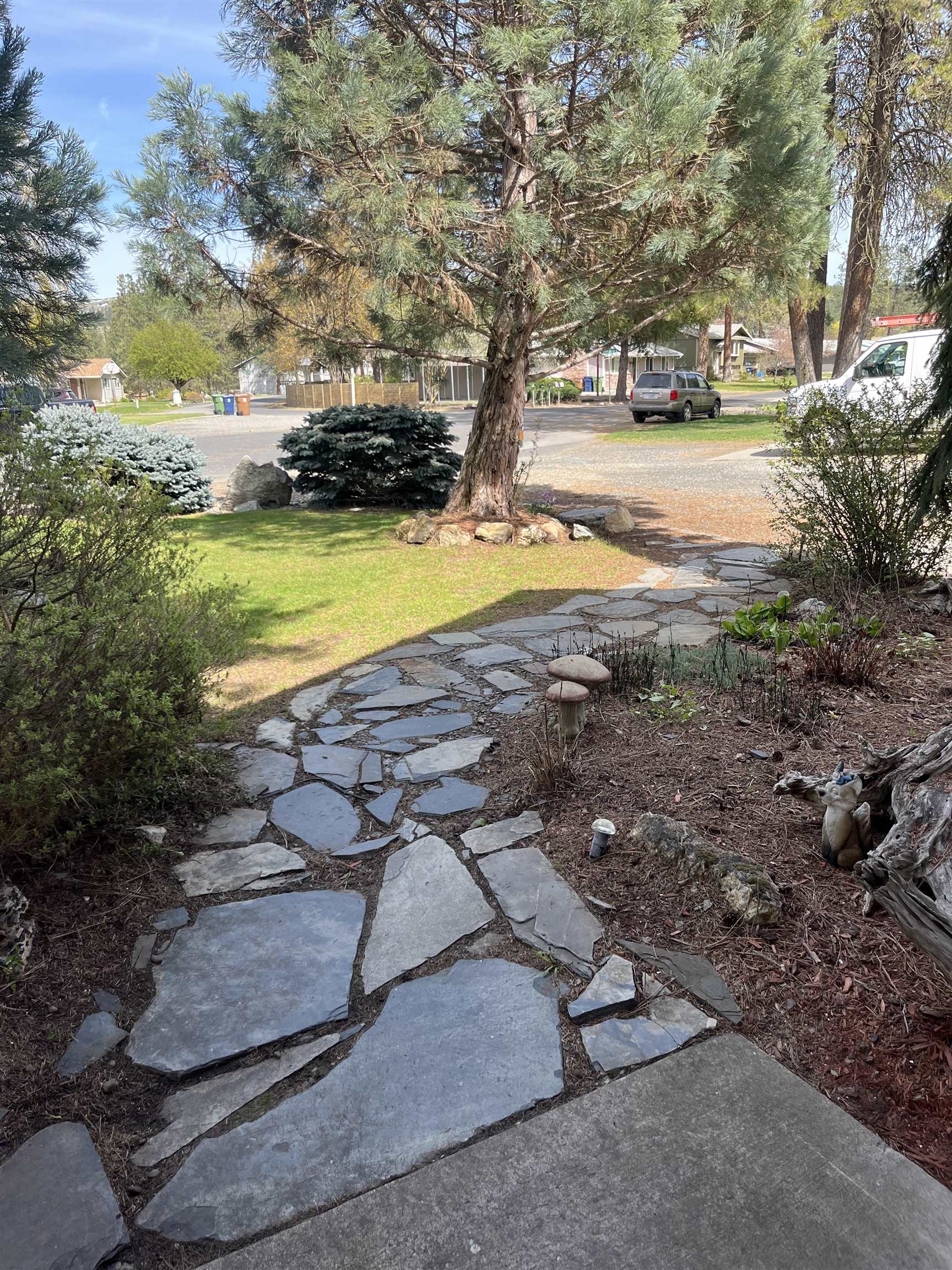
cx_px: 476
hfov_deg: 53.1
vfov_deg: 67.3
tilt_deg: -15.5
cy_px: 635
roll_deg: +1.8
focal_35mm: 26
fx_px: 953
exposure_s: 1/696
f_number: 1.6
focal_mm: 5.1
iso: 50
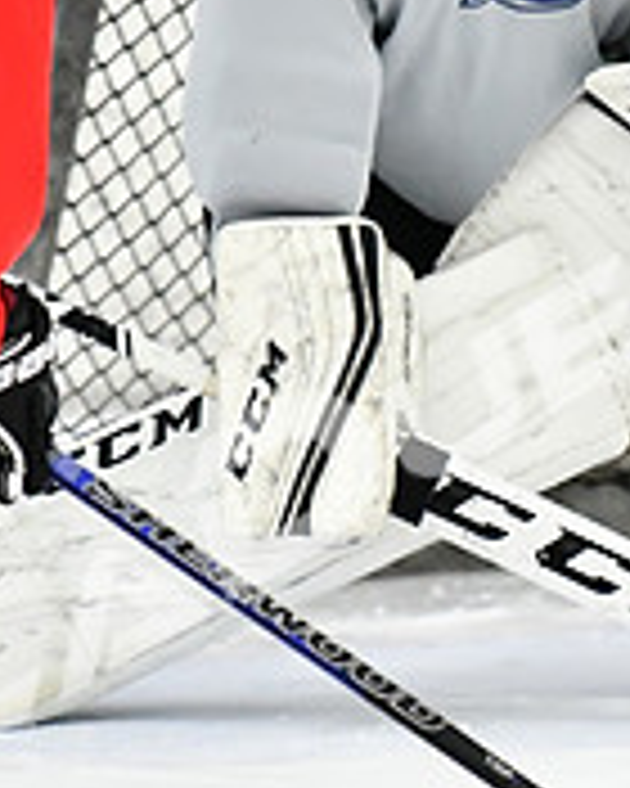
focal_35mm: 888
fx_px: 20697
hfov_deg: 1.7
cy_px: 367
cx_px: 464
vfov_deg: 2.2
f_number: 2.8
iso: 5000
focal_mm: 190
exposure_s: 1/1250
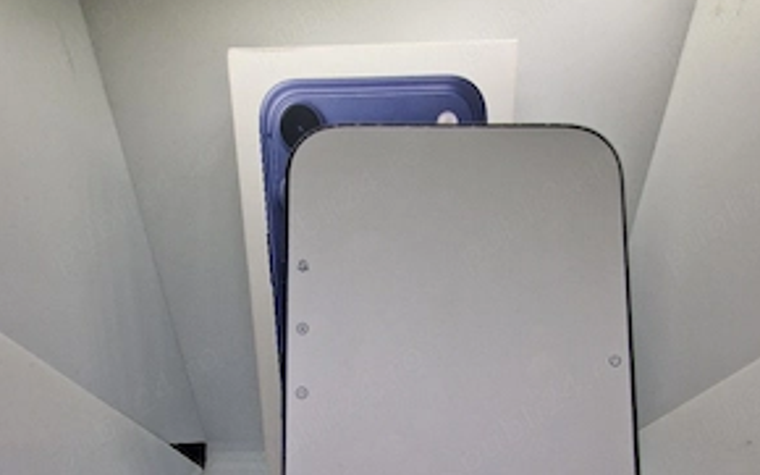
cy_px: 441
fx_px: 393
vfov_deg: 53.2
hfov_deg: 88.0
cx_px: 390
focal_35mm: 19
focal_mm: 2.2
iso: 50
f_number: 2.2
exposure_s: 1/333
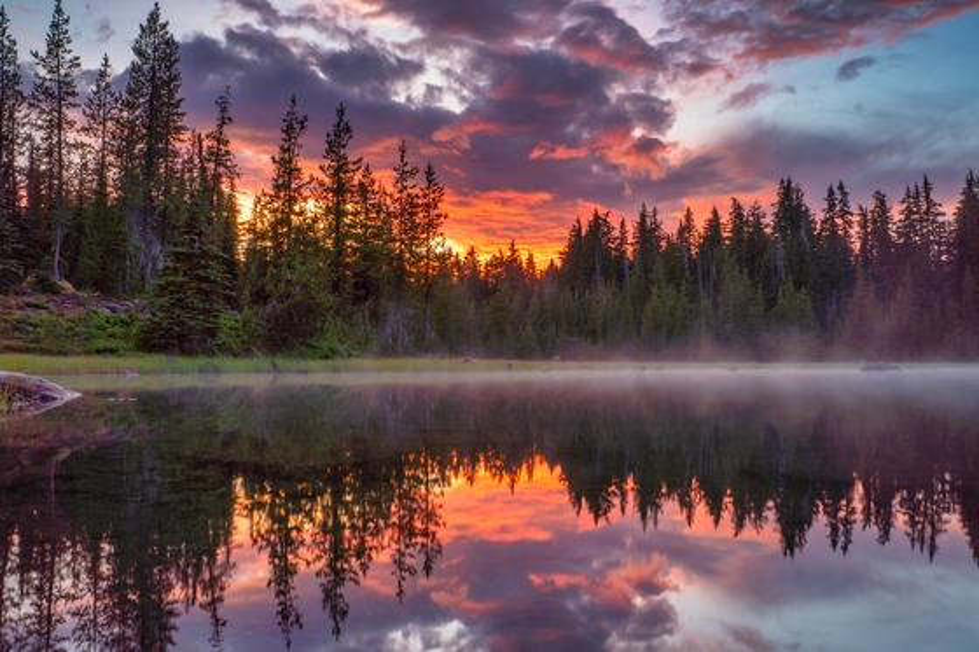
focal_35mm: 32
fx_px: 856
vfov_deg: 41.7
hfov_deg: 59.5
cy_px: 326
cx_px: 490
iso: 100
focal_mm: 21
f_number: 16
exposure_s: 1/2
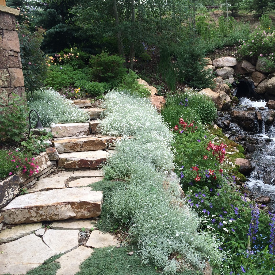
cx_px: 181
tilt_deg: -9.9
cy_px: 139
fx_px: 315
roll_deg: +1.9
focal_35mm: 35
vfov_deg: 47.2
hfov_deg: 46.5
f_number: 2.2
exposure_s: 1/466
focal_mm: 4.15
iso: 32
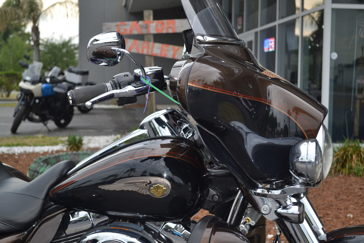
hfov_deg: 33.4
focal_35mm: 60
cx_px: 182
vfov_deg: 22.6
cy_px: 122
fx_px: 607
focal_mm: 40
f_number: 5.3
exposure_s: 1/125
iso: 140
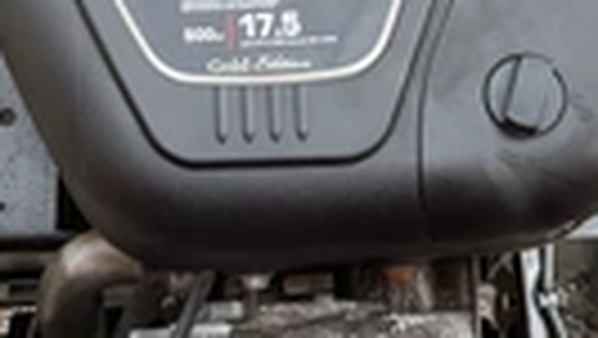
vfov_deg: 12.4
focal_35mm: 95
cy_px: -99
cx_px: 283
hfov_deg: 22.4
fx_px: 1507
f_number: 1.8
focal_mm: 3
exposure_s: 1/318
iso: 25
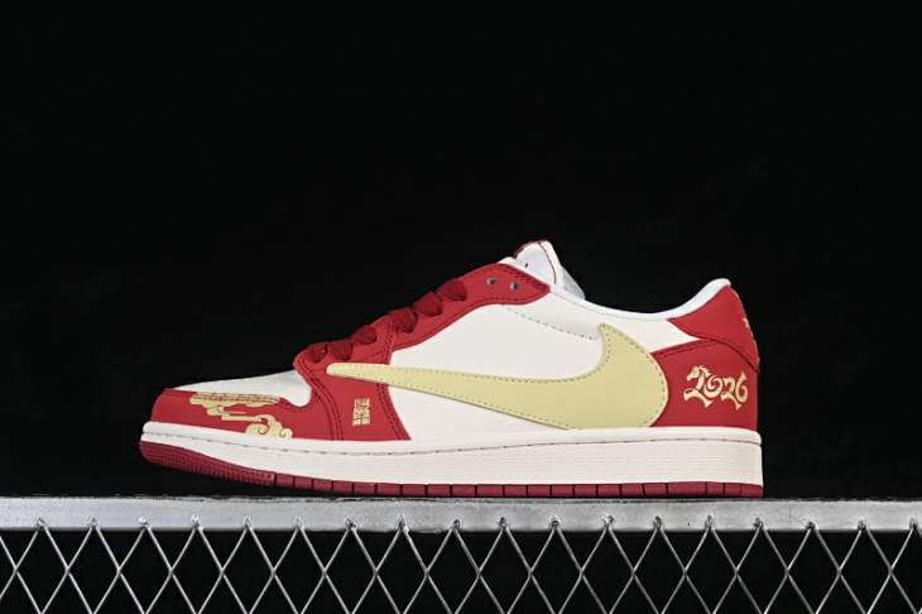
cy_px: 307
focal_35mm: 75
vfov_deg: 18.2
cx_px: 461
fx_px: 1920
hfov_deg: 27.0
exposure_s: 1/80
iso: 160
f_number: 8
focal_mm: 50
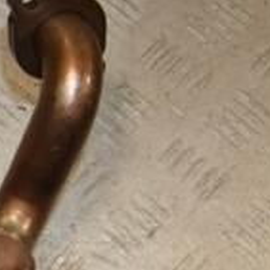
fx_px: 1004
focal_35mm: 114
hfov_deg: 13.0
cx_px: -295
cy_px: 257
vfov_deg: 15.1
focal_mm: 21
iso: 800
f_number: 13
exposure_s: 1/200
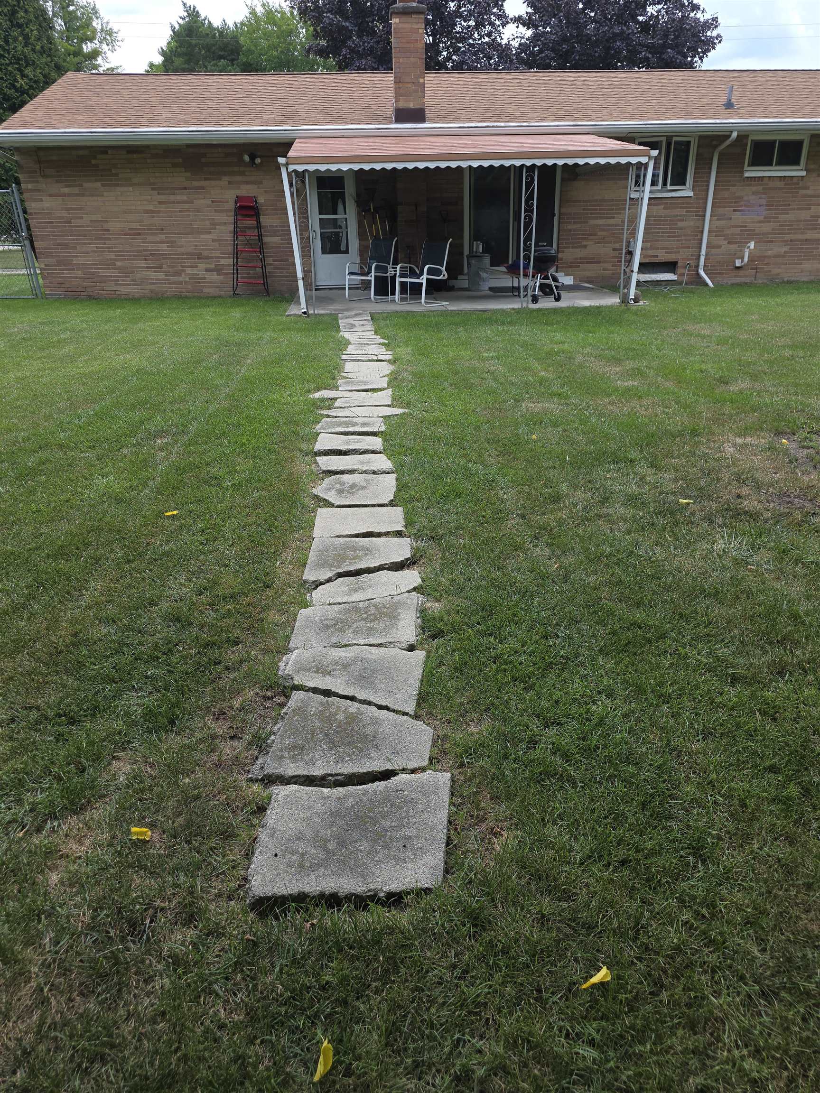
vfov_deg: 73.9
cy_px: 546
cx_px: 410
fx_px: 726
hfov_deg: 58.9
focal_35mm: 23
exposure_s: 1/273
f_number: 1.7
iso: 12
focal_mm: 6.3
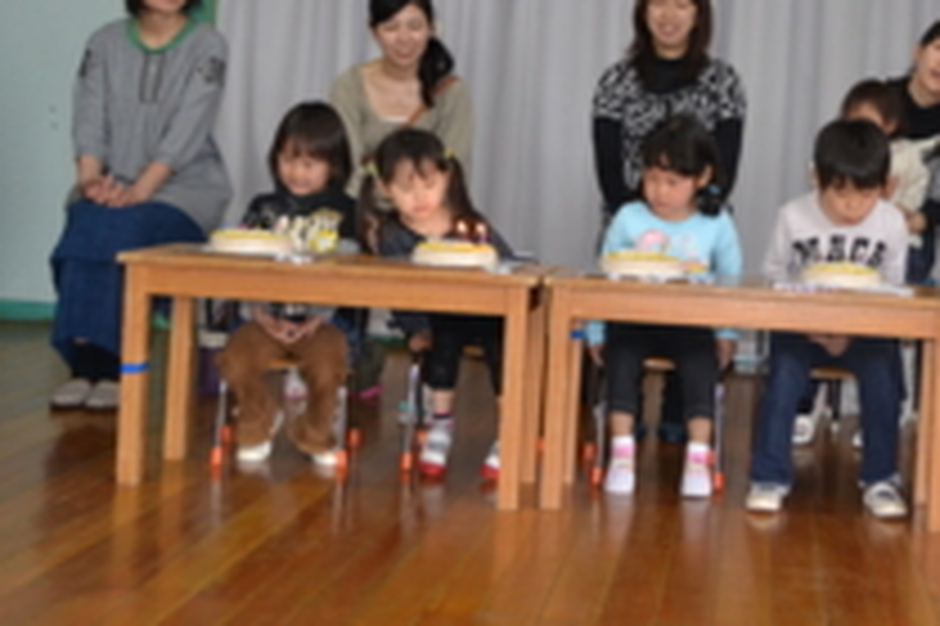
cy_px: 79
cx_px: 778
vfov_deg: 19.4
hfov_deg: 28.5
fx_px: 1800
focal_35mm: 69
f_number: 4
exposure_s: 1/60
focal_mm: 24
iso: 800
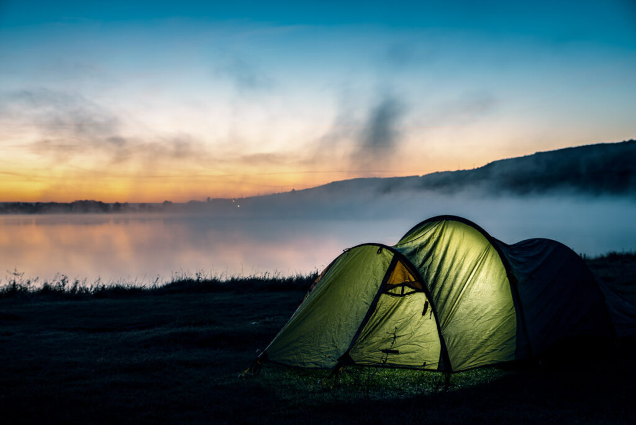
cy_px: 212
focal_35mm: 48
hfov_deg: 41.1
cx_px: 318
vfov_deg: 28.1
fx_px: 848
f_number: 5
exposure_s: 3
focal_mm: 48
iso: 100
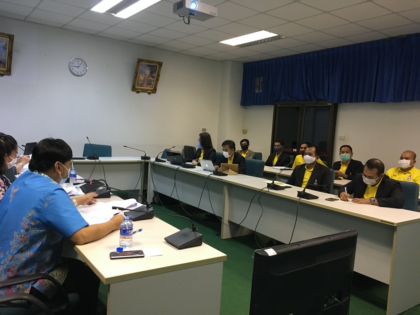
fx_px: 352
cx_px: 210
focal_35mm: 29
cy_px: 158
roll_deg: -2.9
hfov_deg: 61.7
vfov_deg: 48.2
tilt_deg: -5.7
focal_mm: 4.15
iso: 160
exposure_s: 1/33
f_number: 2.2
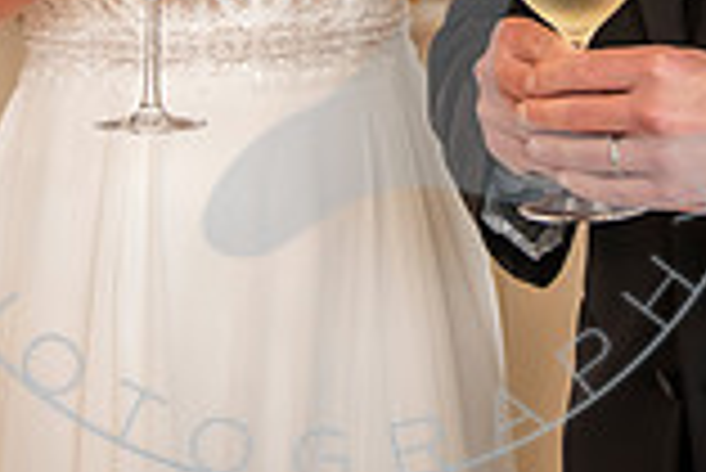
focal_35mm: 118
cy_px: -348
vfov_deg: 11.0
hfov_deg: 17.2
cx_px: 544
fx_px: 2316
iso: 400
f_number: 2.8
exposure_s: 1/160
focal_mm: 32
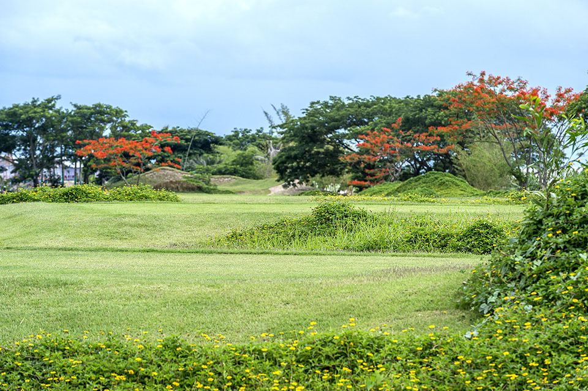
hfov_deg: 10.3
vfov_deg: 6.9
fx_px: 3265
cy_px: 196
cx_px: 294
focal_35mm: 200
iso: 100
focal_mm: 200
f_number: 13
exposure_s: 1/125
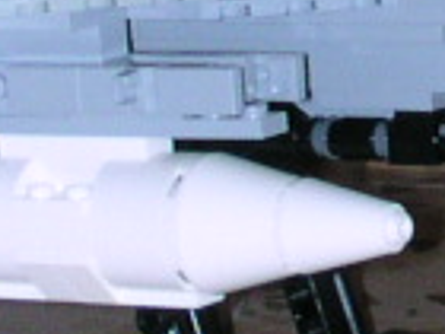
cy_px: 0
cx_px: 518
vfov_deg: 5.5
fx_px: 3484
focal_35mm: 271
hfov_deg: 7.3
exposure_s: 1/60
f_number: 4.5
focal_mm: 5.6
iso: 100
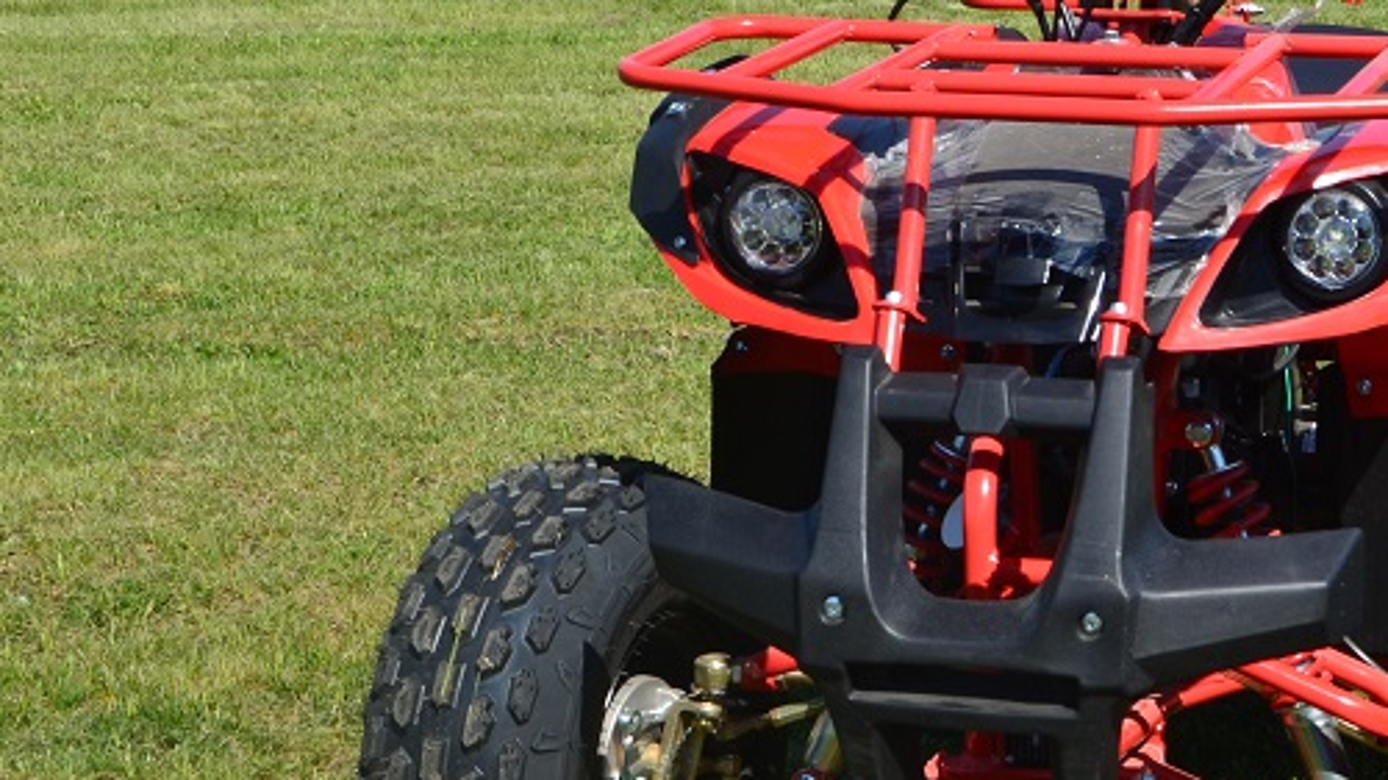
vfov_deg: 13.0
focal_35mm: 93
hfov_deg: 22.6
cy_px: 461
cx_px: 1141
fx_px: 3425
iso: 110
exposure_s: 1/125
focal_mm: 29
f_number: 11
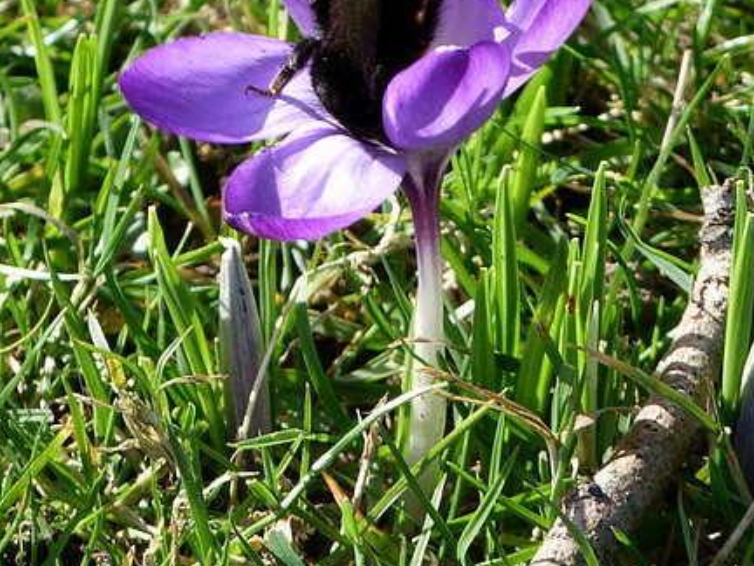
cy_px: 155
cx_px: 321
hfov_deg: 1.7
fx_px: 25811
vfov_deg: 1.3
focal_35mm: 1185
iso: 80
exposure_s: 1/160
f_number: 5.2
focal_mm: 108
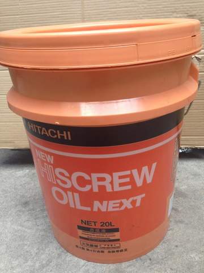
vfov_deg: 55.4
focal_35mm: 33
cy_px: 136
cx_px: 102
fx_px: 259
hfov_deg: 42.9
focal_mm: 4.12
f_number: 2.4
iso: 80
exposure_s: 1/120
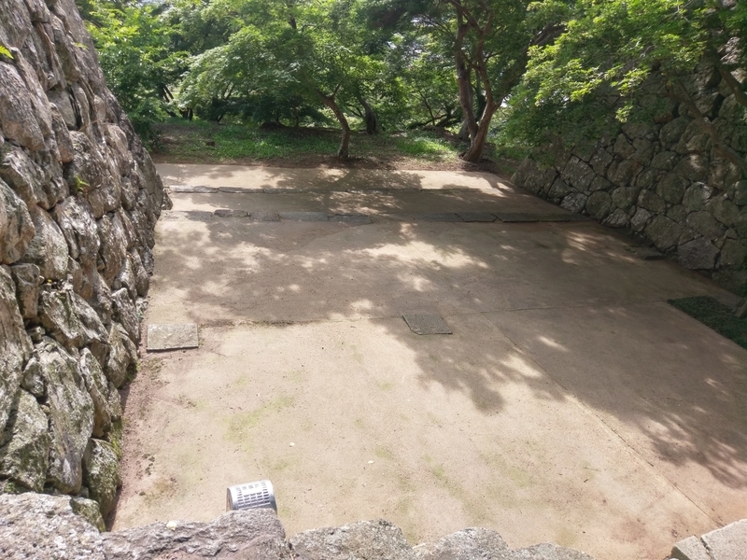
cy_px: 280
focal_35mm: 26
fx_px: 561
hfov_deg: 67.3
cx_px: 374
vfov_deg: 53.1
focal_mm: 4.58
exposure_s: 1/444
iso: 100
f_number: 1.8
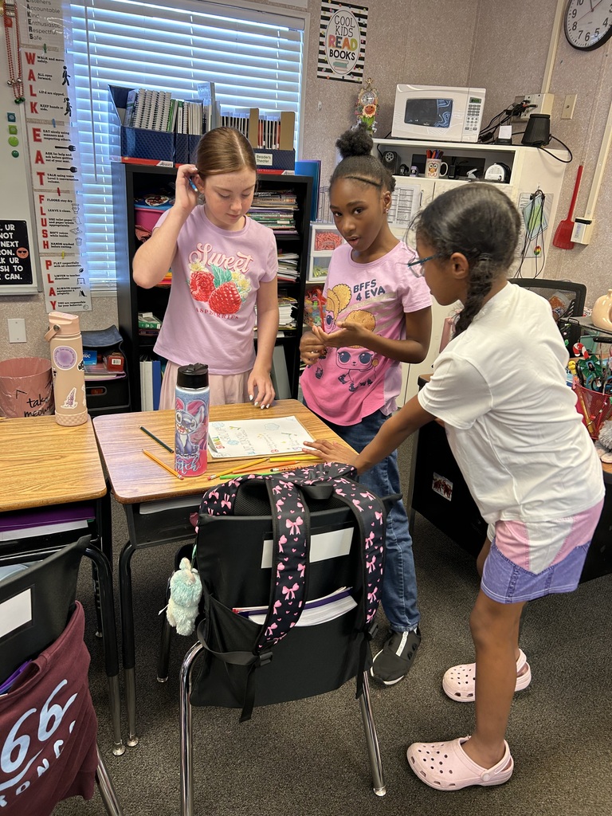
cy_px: 408
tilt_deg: -21.8
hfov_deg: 53.1
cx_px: 306
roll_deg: -4.7
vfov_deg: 67.3
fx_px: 613
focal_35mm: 26
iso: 80
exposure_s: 1/60
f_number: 1.5
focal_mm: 5.7
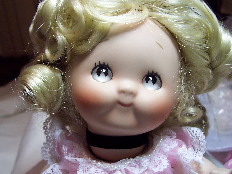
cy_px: 87
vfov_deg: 38.7
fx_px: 248
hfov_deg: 50.1
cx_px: 116
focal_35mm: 37
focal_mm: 5.6
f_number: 2.8
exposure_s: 1/30
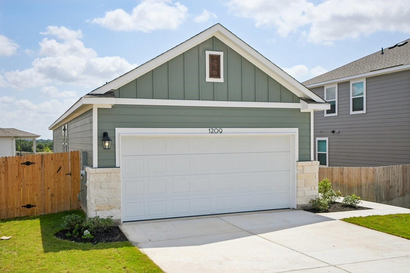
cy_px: 136
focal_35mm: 36
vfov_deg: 36.9
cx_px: 205
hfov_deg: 53.1
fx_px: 410
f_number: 8
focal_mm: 24
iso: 400
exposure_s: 1/3200
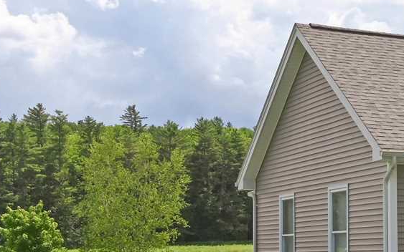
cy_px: 206
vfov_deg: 14.2
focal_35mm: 92
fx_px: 1011
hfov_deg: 19.9
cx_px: 586
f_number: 14
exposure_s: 1/125
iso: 100
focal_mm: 16.5
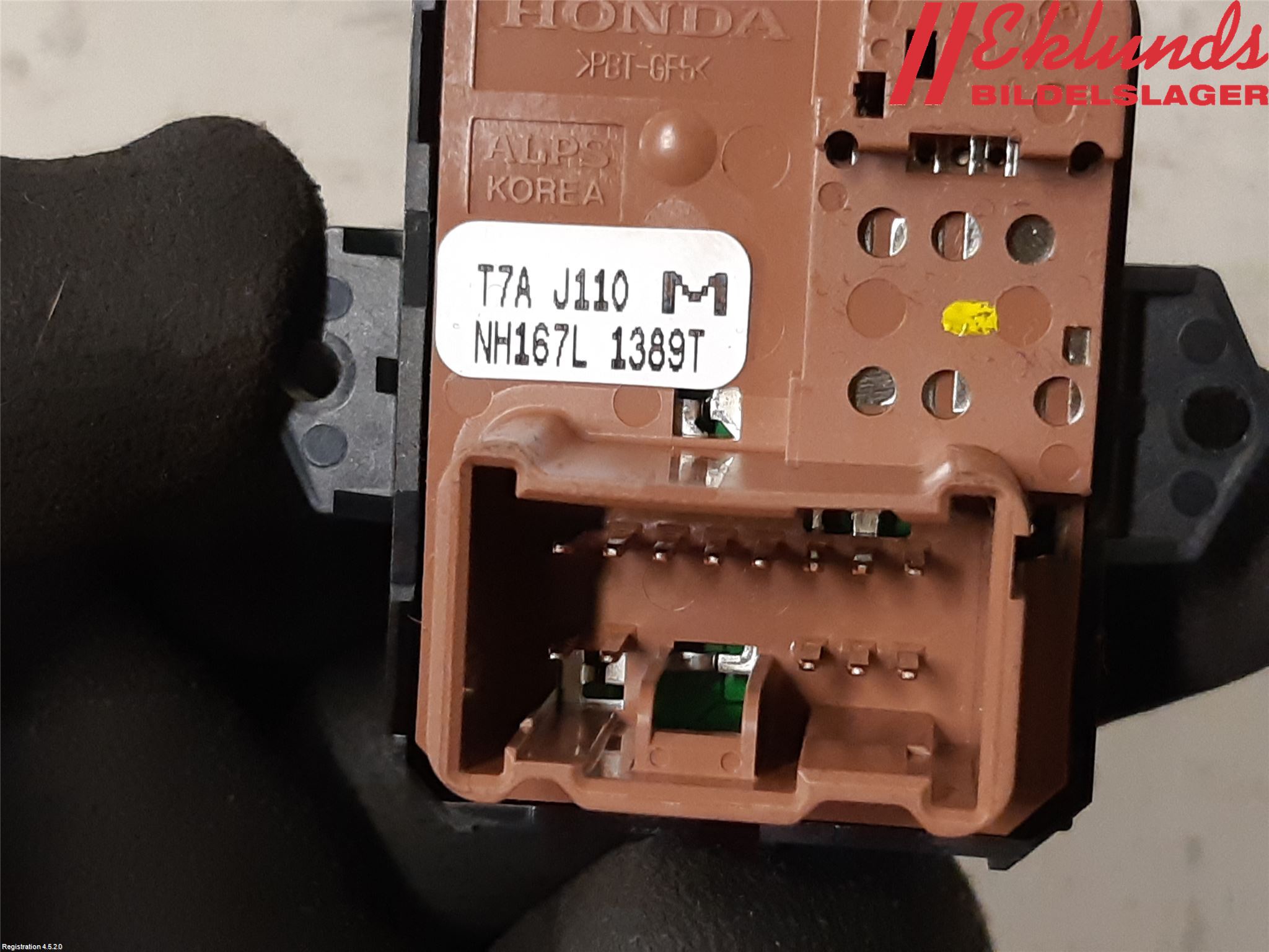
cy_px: 476
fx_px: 953
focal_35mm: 26
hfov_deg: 67.3
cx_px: 634
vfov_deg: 53.1
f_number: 1.7
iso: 200
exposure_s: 1/50
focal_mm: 3.93
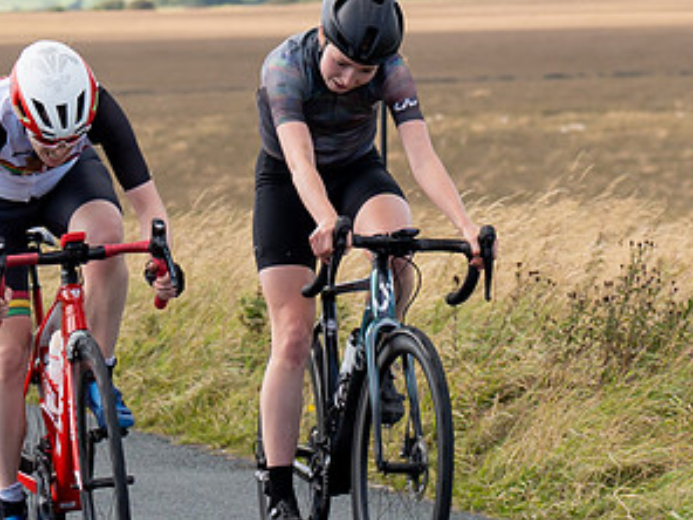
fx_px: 6566
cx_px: 199
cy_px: -55
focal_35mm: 328
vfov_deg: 4.5
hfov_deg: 6.0
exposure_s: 1/800
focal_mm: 70
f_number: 4
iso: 100
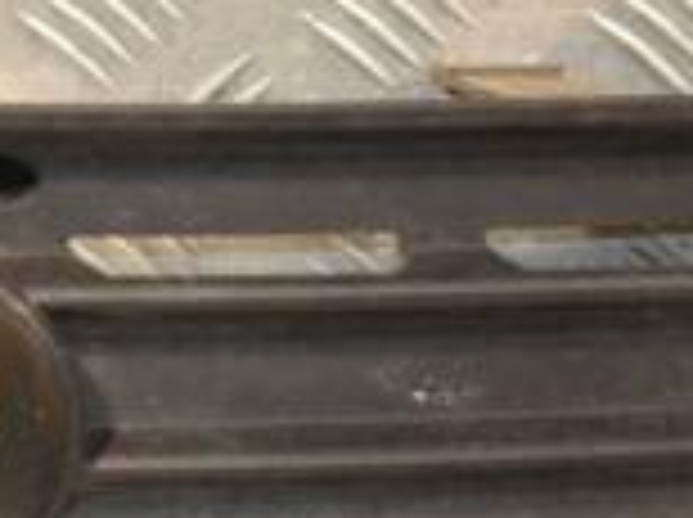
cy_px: 72
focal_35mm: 225
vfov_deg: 6.6
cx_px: -36
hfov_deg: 8.7
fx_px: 4497
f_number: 4.8
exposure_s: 1/125
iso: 800
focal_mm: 40
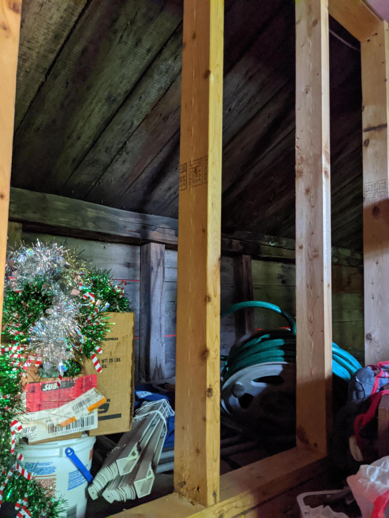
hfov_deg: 51.4
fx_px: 405
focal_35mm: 27
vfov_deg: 65.3
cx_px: 194
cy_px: 259
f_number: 1.73
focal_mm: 4.38
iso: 1189
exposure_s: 1/32.5
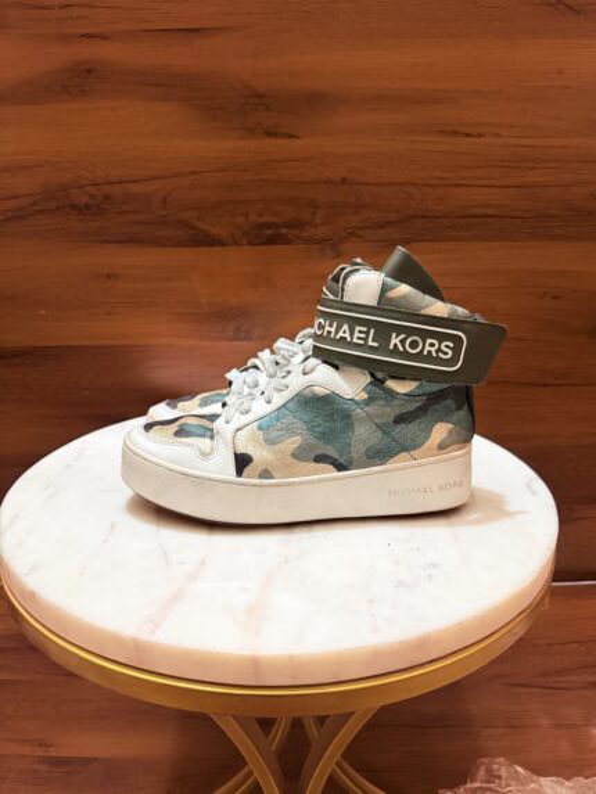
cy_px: 397
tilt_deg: -16.4
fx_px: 551
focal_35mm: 24
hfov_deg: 56.8
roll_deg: +0.8
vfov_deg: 71.6
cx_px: 298
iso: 500
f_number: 1.78
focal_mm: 6.76
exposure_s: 1/50
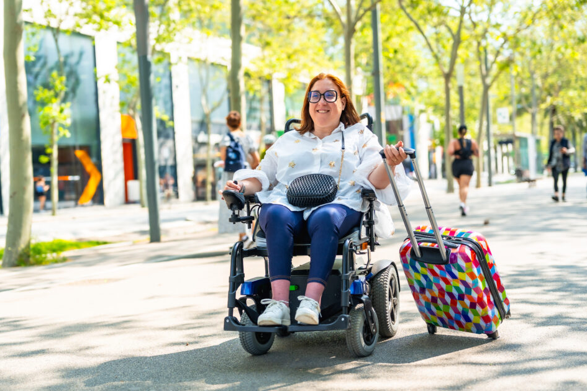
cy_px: 207
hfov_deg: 38.2
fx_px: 848
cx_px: 278
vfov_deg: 26.0
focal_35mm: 52
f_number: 2
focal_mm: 48
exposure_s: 1/800
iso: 100
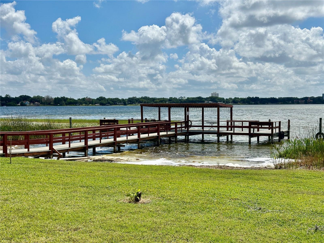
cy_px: 122
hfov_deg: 39.7
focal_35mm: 48
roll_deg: -0.2
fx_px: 449
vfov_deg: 30.3
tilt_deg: -3.0
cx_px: 162
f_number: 1.78
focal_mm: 6.86
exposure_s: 1/8929
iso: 64
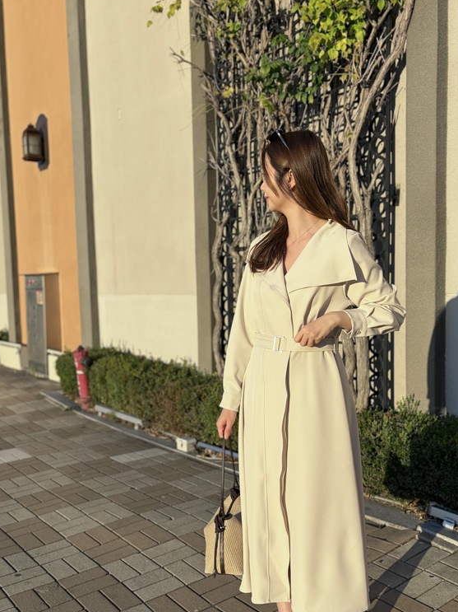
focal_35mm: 35
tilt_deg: -5.5
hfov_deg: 40.6
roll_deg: +0.6
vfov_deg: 52.4
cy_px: 352
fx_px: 618
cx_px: 256
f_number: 1.6
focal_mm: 5.96
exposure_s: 1/2865
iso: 50
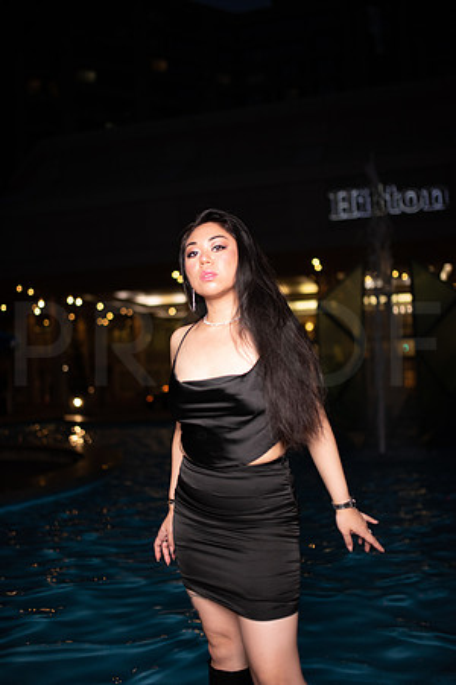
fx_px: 665
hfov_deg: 37.9
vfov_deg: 54.4
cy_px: 342
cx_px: 228
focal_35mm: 35
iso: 800
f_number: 1.4
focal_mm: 35
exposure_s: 1/640
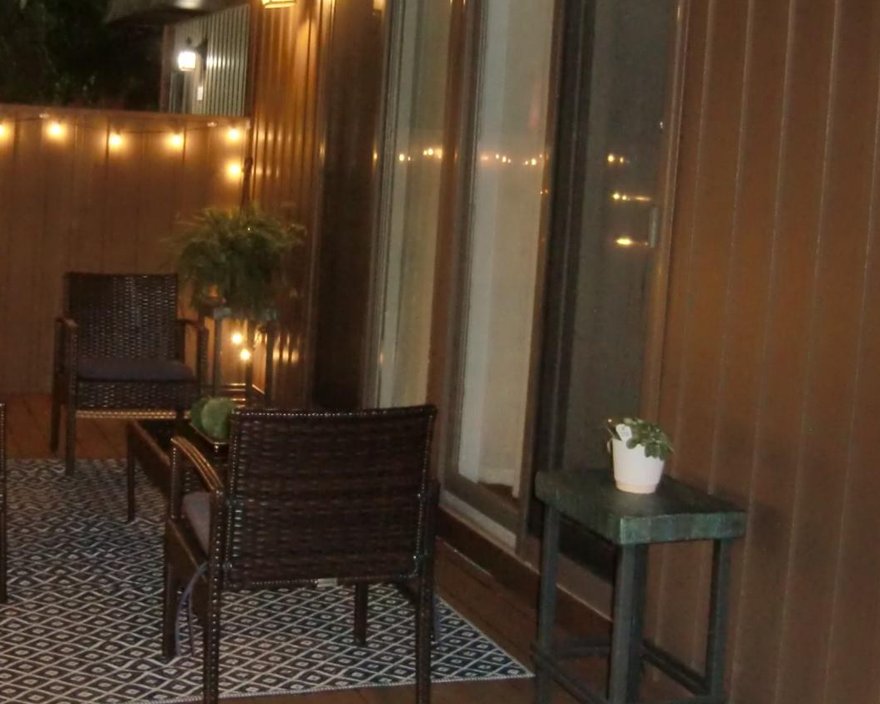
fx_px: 1432
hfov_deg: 34.0
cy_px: 281
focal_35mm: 55
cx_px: 340
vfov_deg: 27.5
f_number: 3.5
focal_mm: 5.2
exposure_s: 1/20
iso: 400
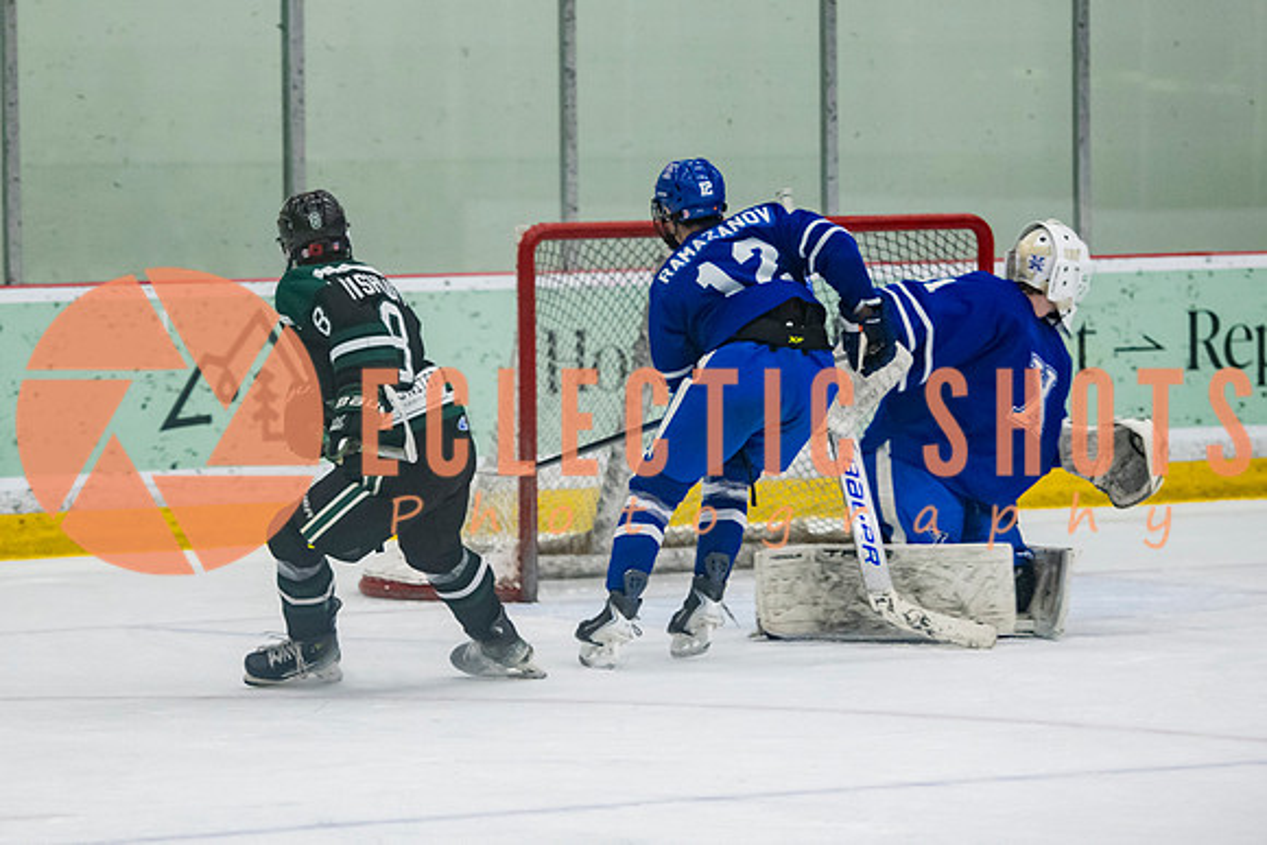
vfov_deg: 6.9
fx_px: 7054
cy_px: 309
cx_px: 389
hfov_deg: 10.3
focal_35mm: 200
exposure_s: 1/640
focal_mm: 122
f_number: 3.2
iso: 2000
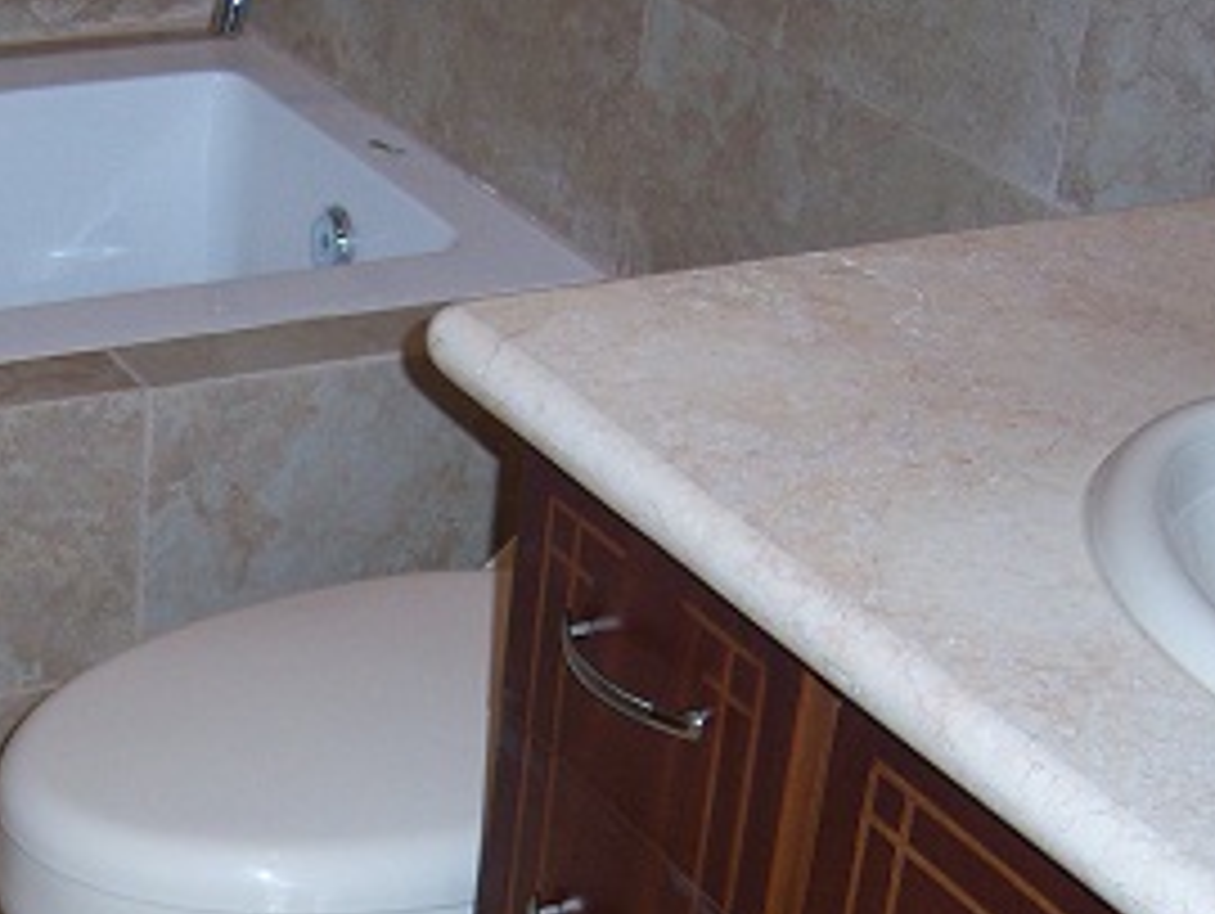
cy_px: 684
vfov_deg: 18.3
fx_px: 2810
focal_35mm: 80
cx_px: 189
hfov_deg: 23.9
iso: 80
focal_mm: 7.5
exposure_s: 1/60
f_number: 2.8
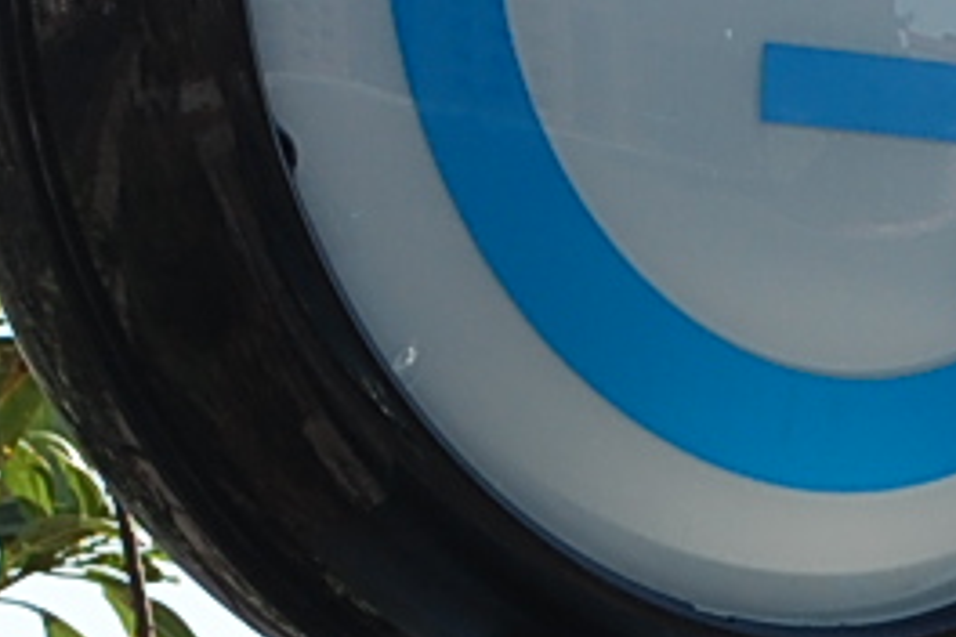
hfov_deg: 4.4
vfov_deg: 2.9
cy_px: 706
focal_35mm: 470
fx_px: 12476
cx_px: 753
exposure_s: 1/400
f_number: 10
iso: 200
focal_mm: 55
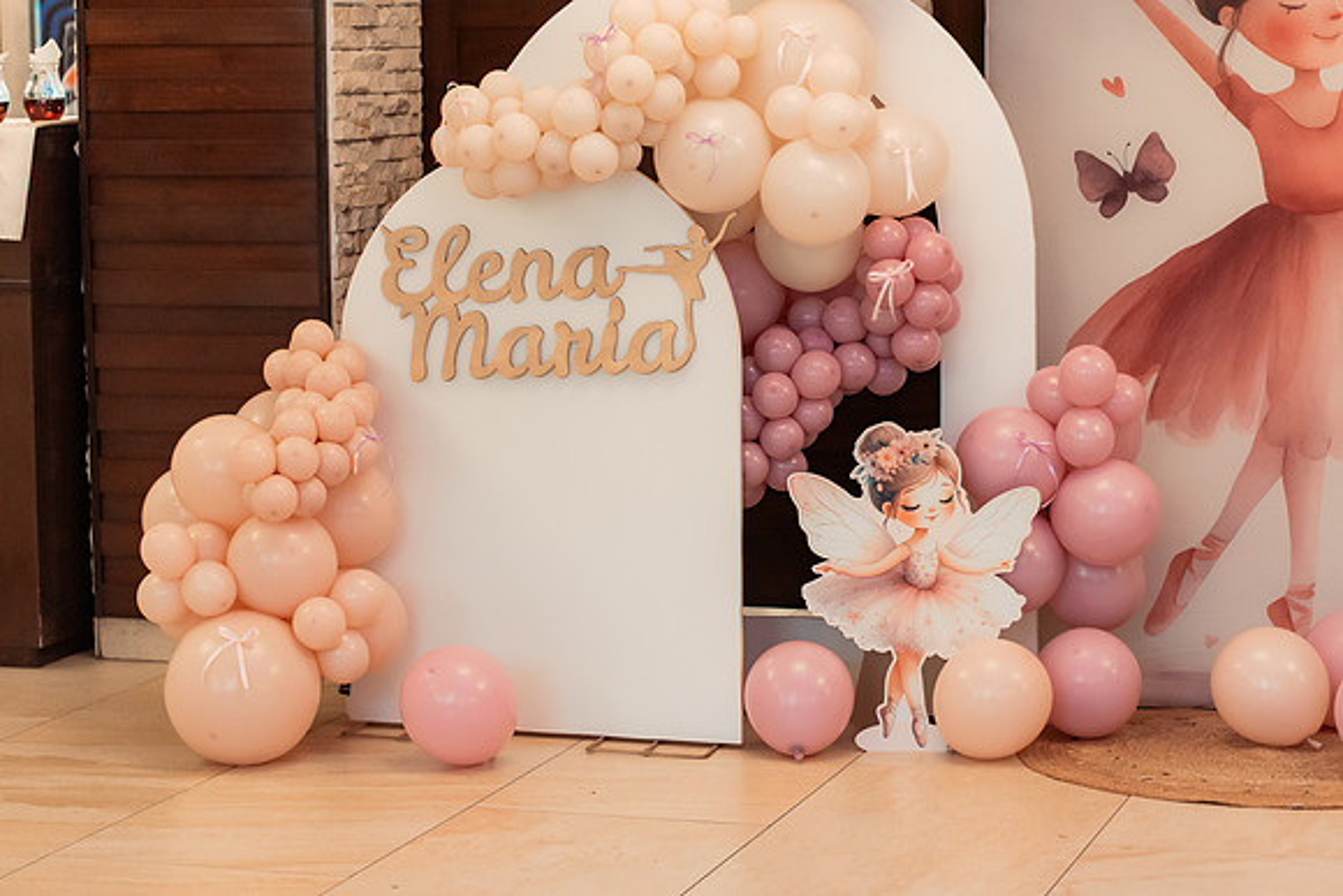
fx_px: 3358
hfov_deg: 22.6
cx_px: 672
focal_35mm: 90
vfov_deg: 15.2
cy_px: 448
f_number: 2.8
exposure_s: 1/200
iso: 2500
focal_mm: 90
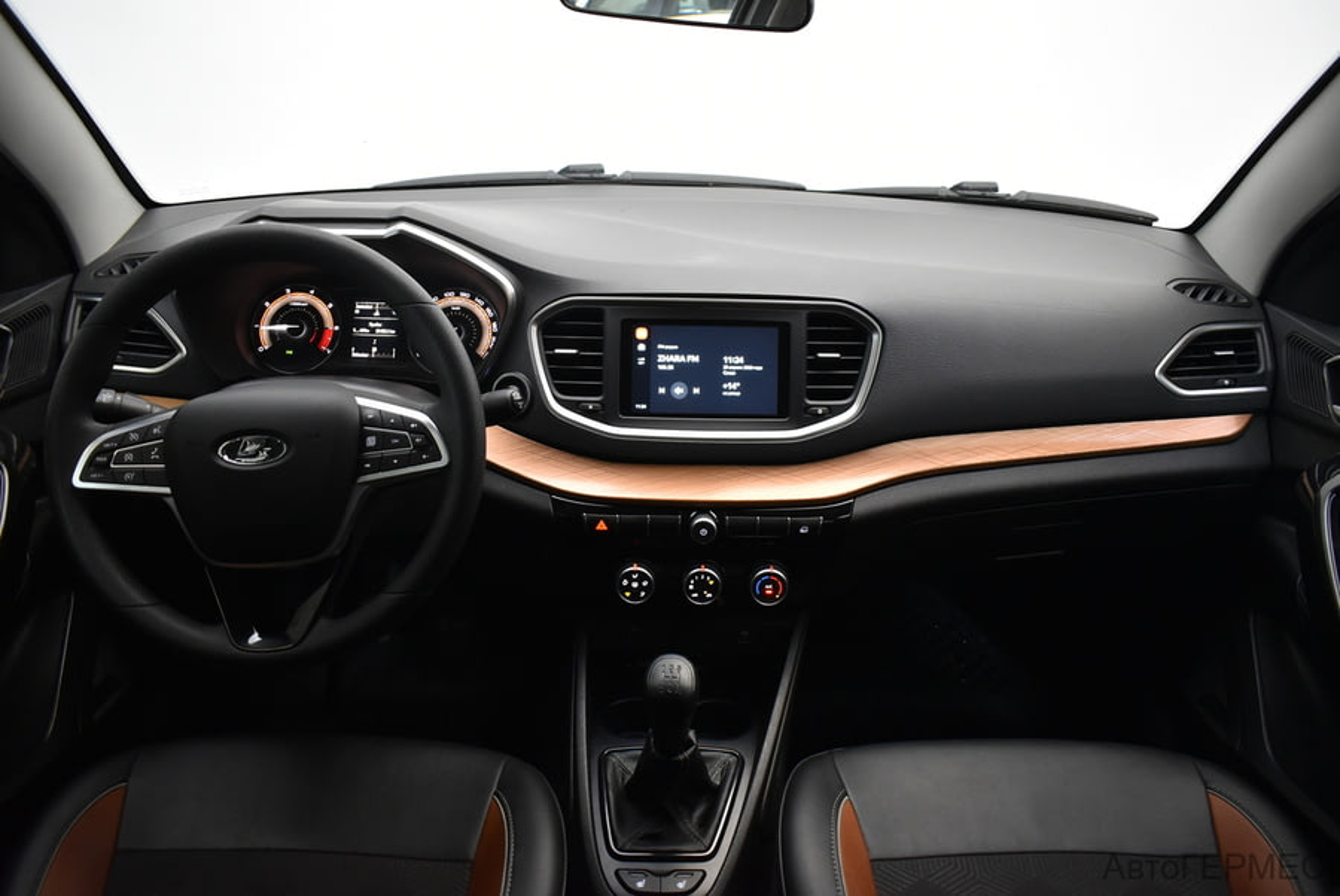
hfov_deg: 67.3
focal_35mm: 27
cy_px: 448
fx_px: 1006
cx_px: 670
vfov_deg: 48.0
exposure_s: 1/30
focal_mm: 18
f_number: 3.5
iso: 1400
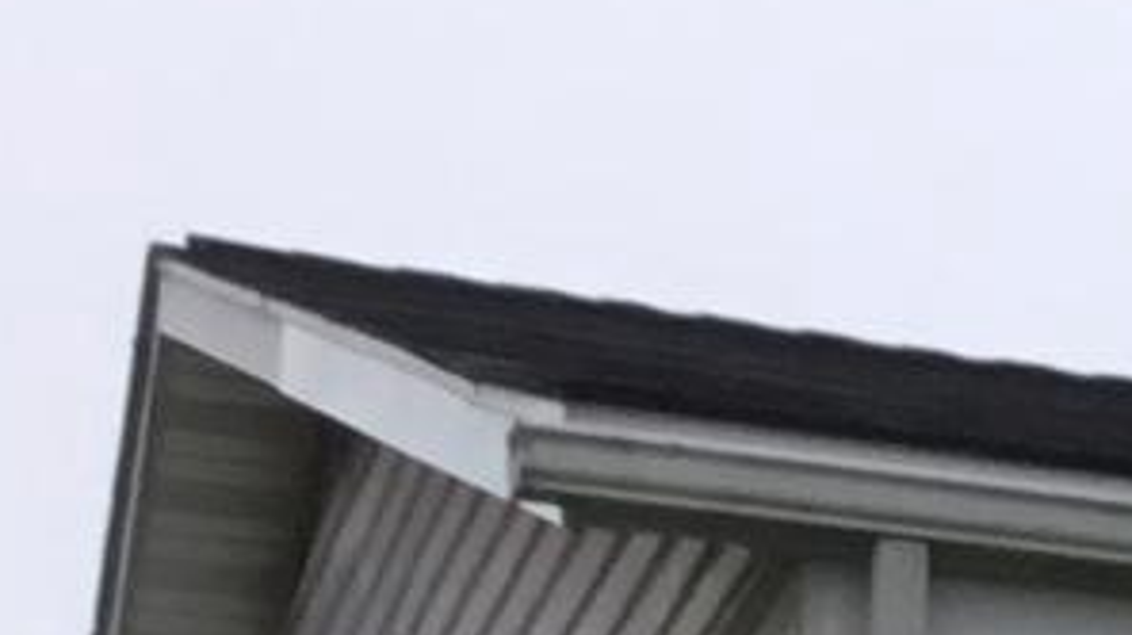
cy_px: 2395
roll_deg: +1.2
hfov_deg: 7.7
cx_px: 3748
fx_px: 7019
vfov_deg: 4.8
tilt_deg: +1.0
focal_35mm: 234
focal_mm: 3.3
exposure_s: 1/426
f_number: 2.4
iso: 25
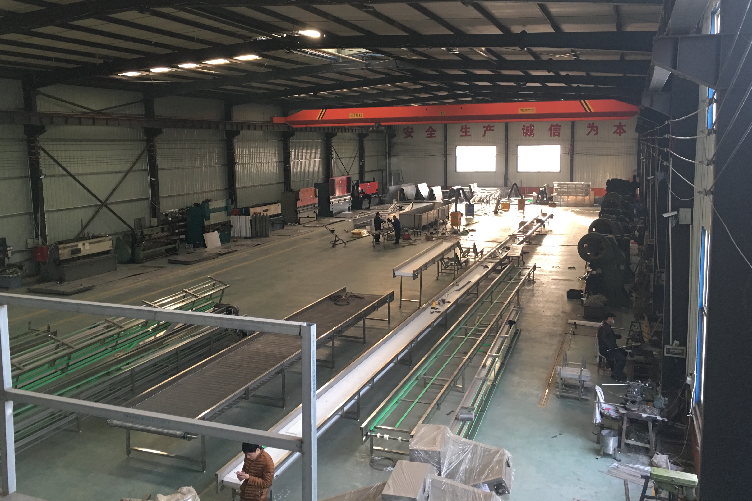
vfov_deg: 42.2
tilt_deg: -6.3
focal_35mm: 31
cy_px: 218
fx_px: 647
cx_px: 368
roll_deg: +1.3
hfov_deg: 60.3
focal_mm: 4.15
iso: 80
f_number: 2.2
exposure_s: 1/17
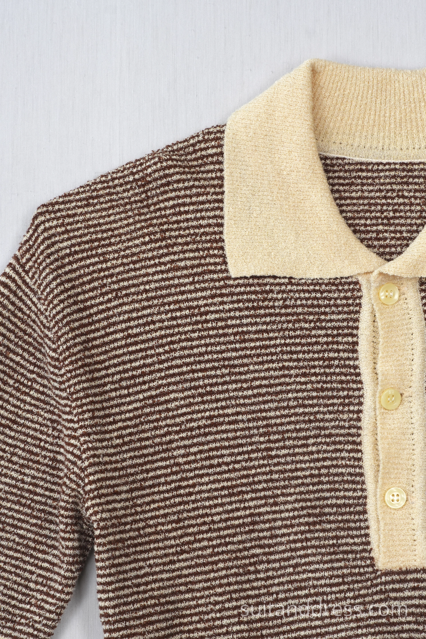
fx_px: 2210
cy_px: 320
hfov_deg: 11.0
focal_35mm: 124
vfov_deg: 16.5
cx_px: 213
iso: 400
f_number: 9
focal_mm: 83
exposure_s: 1/50
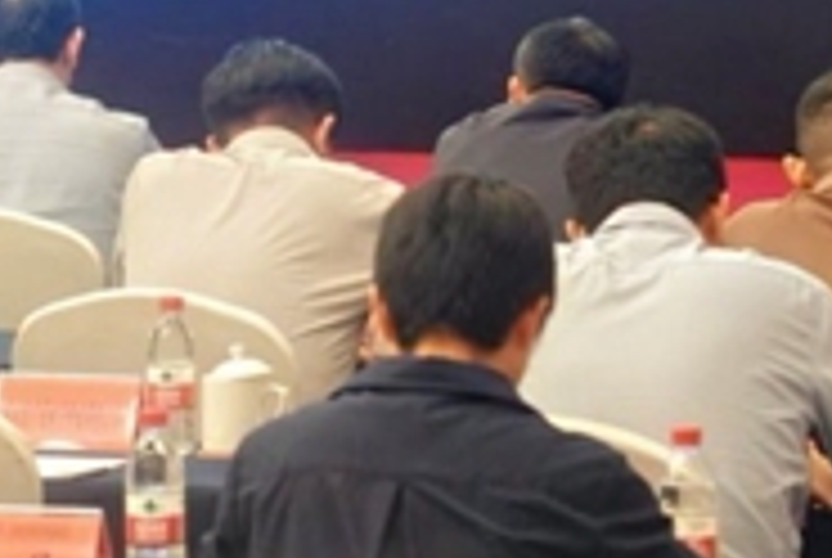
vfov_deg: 4.8
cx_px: -9
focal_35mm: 287
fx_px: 6643
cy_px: -288
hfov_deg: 7.1
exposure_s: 1/50
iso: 640
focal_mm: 76
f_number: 4
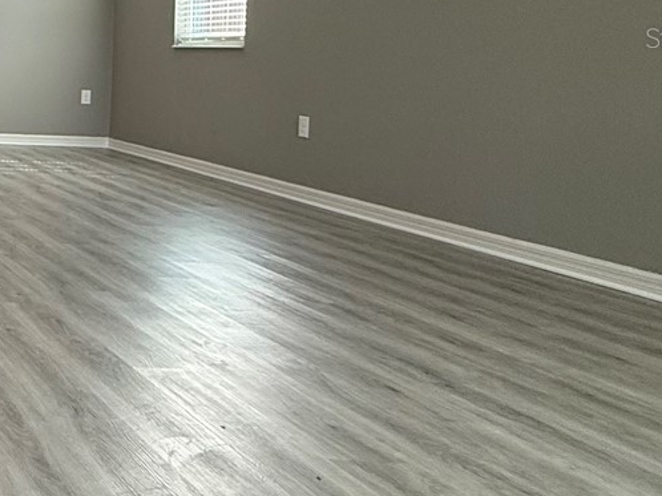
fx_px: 860
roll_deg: -1.8
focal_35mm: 45
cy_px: 37
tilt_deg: +1.0
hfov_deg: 29.2
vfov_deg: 30.5
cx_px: -292
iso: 250
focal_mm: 2.22
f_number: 2.2
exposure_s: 1/120
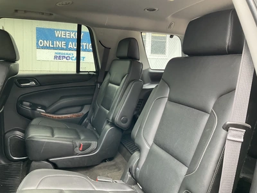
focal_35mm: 29
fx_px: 215
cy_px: 96
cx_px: 128
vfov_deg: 48.2
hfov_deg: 61.7
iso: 80
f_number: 1.8
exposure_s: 1/60
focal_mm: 3
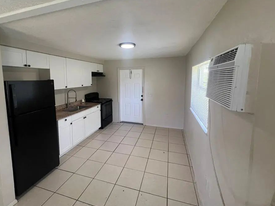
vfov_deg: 81.4
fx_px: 119
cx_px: 131
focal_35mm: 15
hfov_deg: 98.1
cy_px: 90
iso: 160
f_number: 1.8
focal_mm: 1.57
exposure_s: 1/120
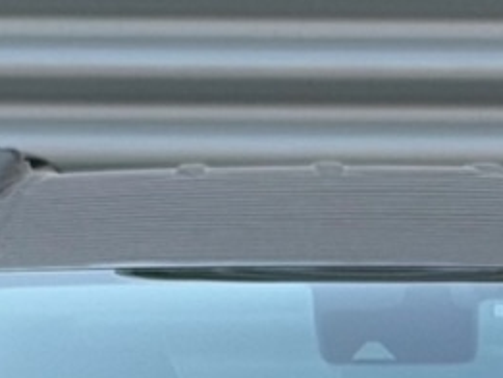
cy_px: 911
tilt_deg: -2.0
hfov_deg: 7.2
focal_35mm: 276
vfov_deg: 5.2
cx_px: 455
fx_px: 4012
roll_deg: -0.2
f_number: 1.78
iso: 64
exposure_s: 1/195
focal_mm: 6.76
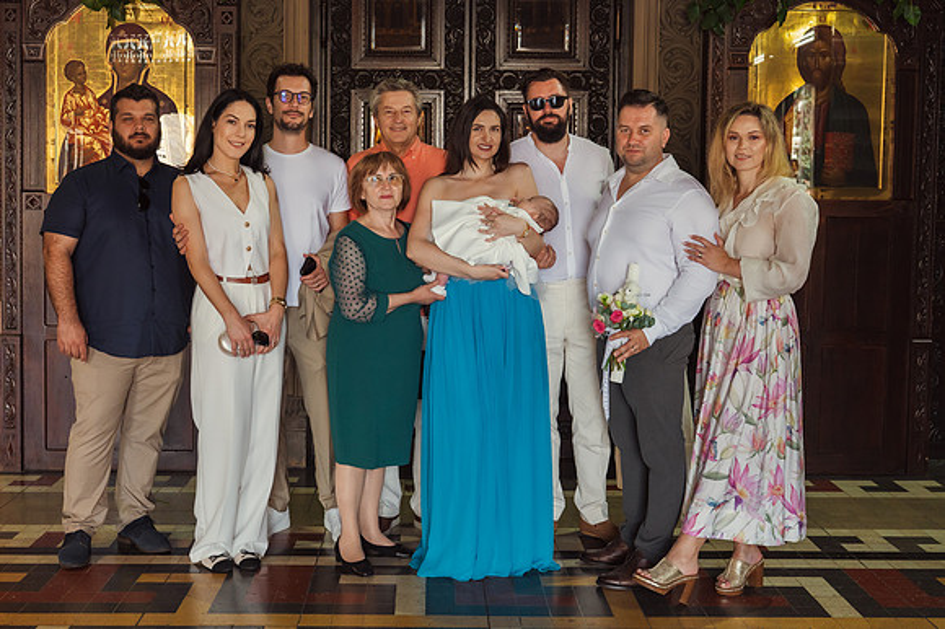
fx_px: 1158
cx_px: 443
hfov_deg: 44.4
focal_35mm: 44
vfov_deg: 30.3
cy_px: 254
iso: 1250
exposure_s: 1/200
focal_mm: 37
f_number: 4.5
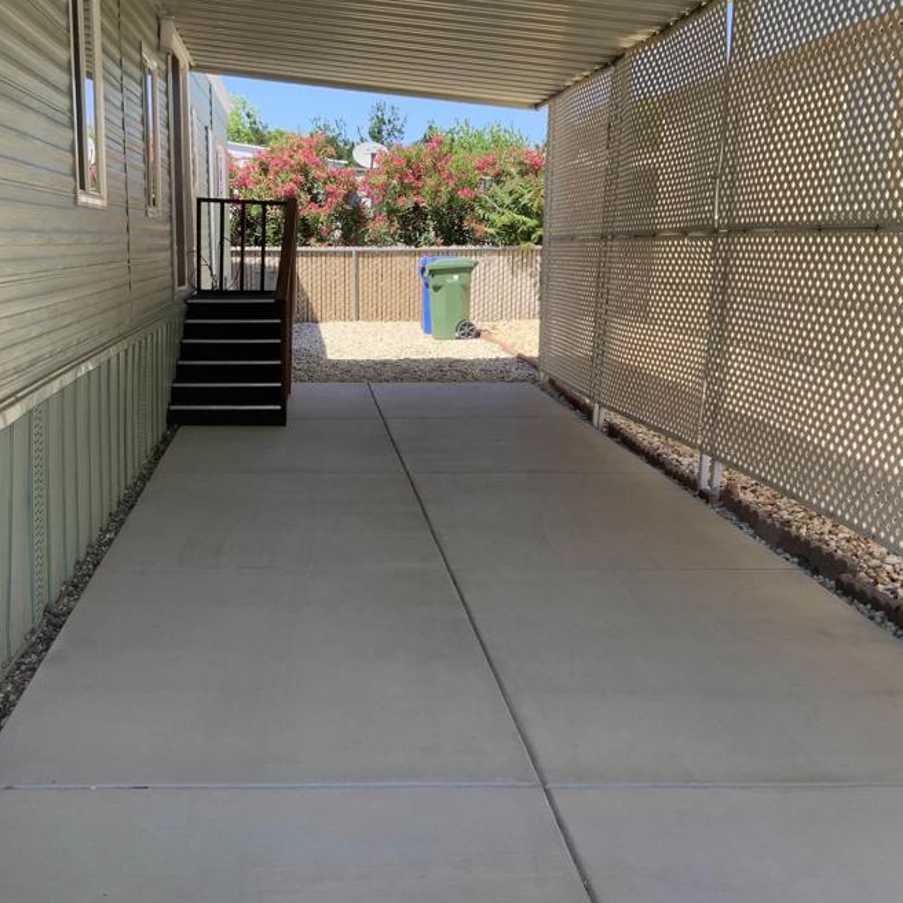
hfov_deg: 41.6
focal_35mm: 40
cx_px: 340
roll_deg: +0.5
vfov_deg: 41.8
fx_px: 1181
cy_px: 489
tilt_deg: -12.3
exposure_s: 1/529
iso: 16
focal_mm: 3
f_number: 1.8
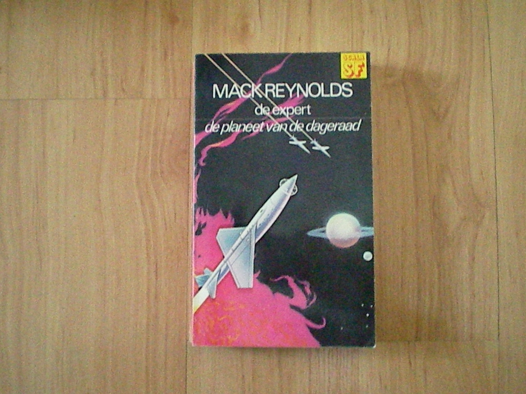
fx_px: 577
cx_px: 263
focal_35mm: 38
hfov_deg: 49.0
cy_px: 197
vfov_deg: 37.7
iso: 2367
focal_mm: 6.3
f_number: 3.1
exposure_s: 1/50
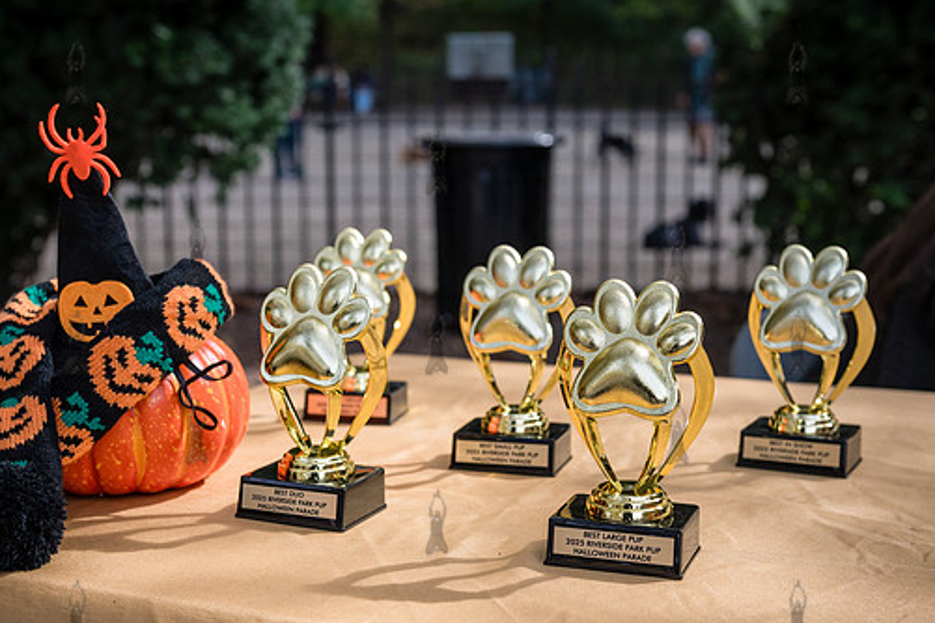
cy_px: 340
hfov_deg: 38.1
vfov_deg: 26.0
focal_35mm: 52
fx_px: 1350
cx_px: 413
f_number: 5
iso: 1000
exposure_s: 1/2500
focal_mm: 42
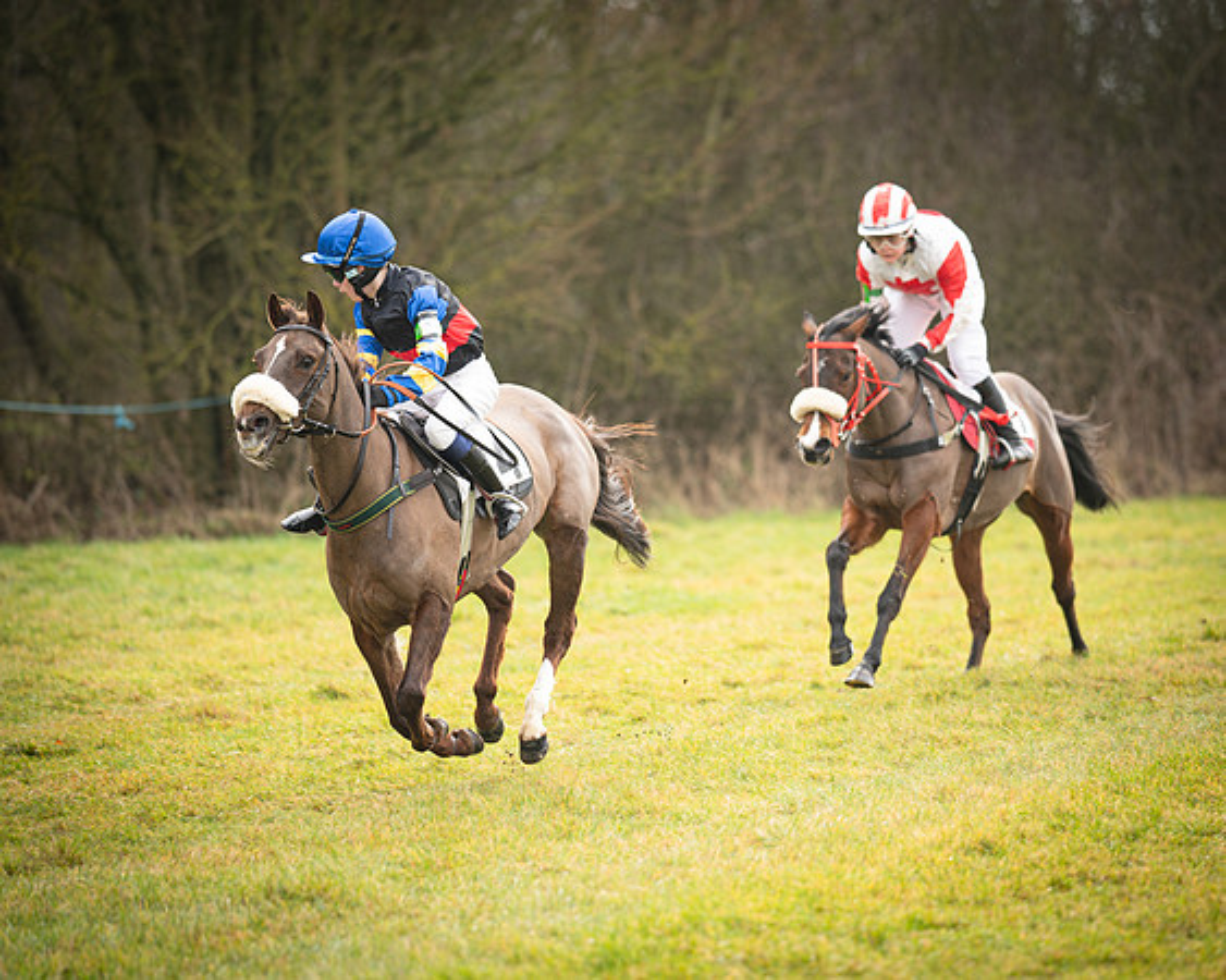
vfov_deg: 8.6
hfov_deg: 10.7
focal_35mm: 180
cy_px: 508
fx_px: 6516
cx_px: 765
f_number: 1.8
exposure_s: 1/1000
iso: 160
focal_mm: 135
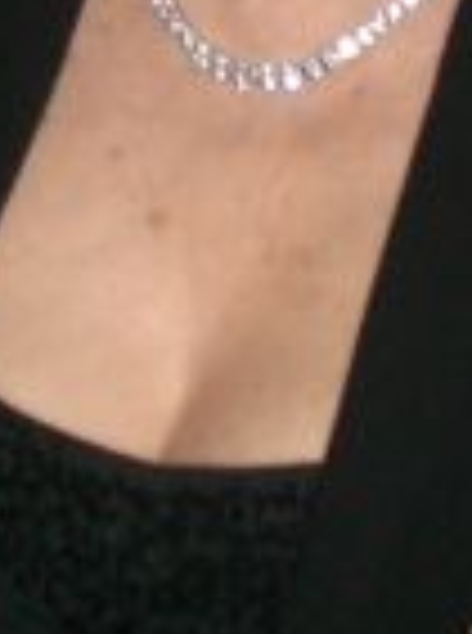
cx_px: -63
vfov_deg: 10.9
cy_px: -409
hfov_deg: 8.5
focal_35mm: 173
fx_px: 3160
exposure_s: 1/60
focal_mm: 6.3
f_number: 3.1
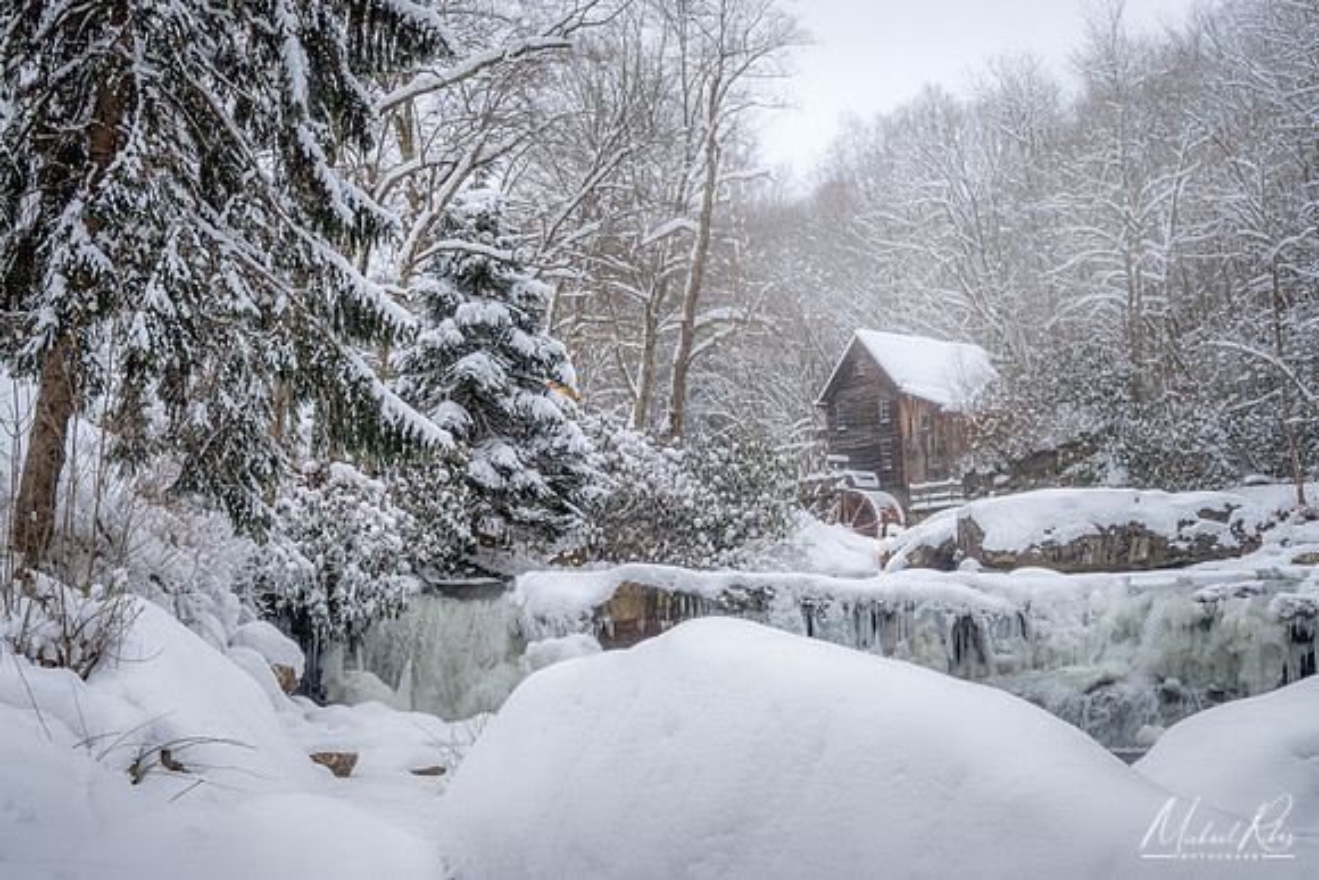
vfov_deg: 29.9
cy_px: 440
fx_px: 1649
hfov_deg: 43.6
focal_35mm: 45
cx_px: 660
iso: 100
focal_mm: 30
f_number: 11
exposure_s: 1/60
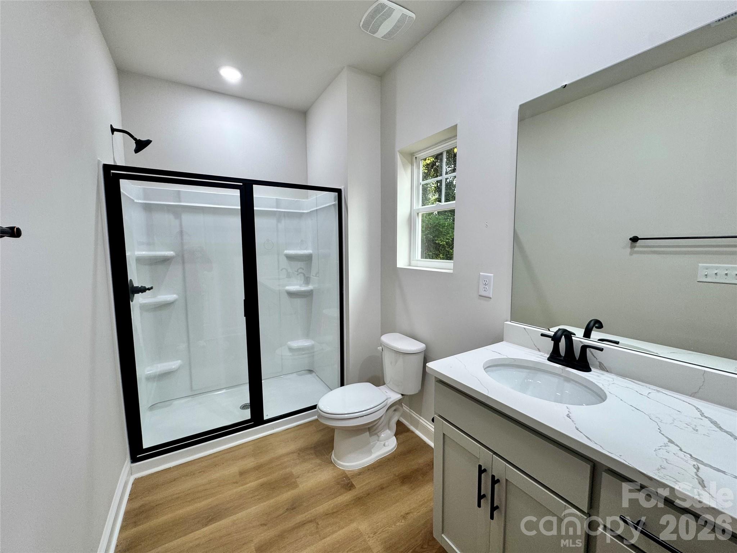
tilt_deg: -5.9
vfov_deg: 85.7
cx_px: 368
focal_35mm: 14
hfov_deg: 102.1
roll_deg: +0.5
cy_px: 276
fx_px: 298
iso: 100
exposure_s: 1/120
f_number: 2.2
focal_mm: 2.22
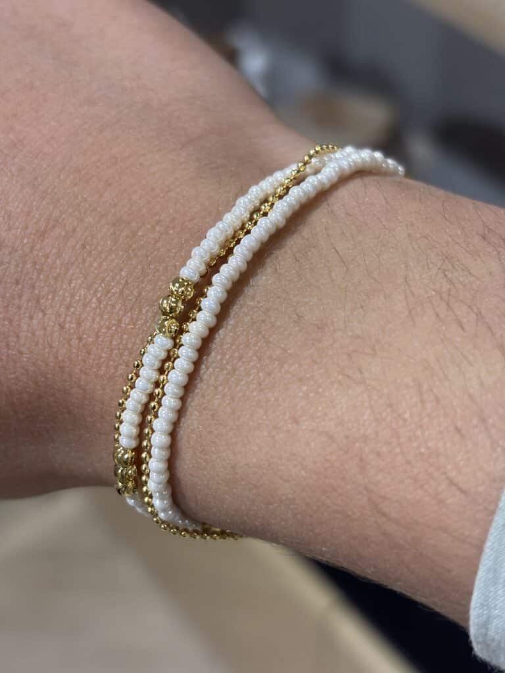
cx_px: 252
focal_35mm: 52
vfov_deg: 36.8
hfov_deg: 28.0
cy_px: 336
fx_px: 1011
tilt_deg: -49.0
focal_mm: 5.96
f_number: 1.6
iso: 40
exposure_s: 1/100
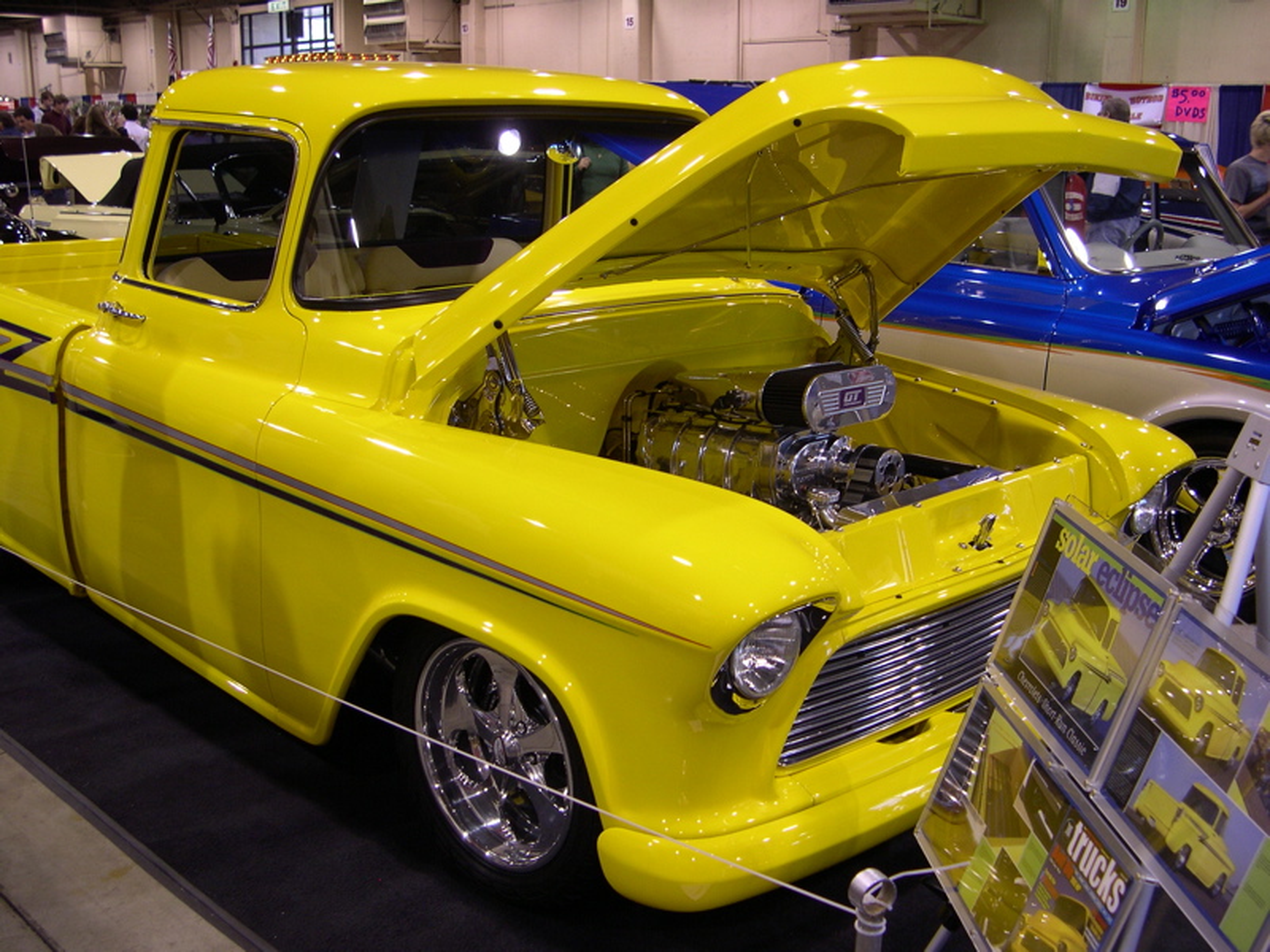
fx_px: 1394
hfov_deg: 49.0
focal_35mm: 38
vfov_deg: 37.7
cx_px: 635
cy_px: 476
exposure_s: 1/31.1
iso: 100
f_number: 2.8
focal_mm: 8
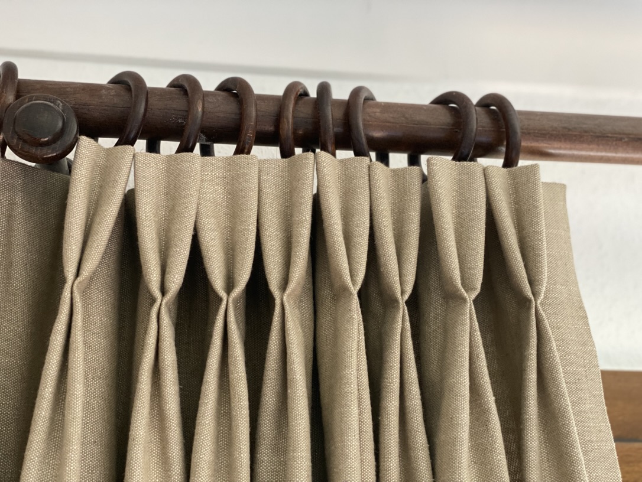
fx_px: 965
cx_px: 321
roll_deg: +1.5
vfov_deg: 28.1
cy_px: 241
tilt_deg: +19.9
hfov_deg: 36.8
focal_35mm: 52
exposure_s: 1/122
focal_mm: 6
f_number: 2
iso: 250
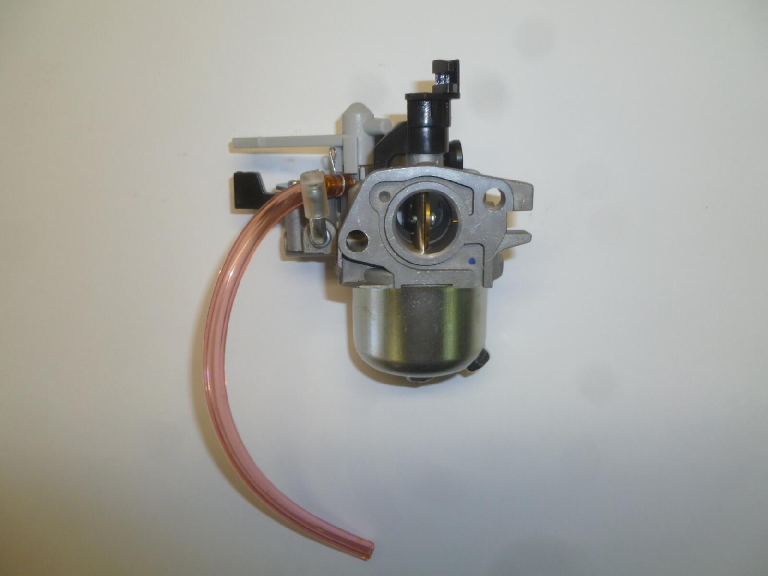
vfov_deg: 49.7
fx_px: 621
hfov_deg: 63.4
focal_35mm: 28
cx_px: 384
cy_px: 288
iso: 100
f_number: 3.3
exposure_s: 1/30
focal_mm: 5
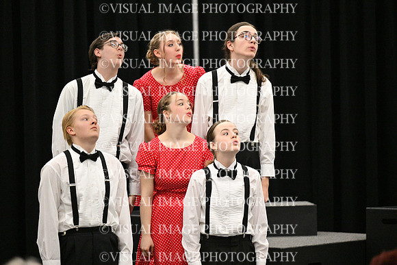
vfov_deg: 6.9
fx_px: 2206
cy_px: 132
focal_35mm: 200
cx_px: 198
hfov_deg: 10.3
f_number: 2.8
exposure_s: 1/1000
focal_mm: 200
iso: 6400
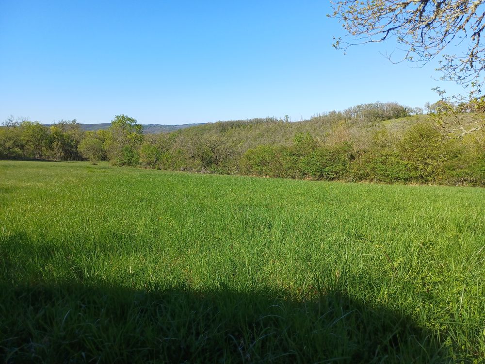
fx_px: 350
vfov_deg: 54.9
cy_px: 182
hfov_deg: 69.4
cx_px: 242
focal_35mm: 25
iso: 50
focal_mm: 4.65
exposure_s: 1/962
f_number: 1.8
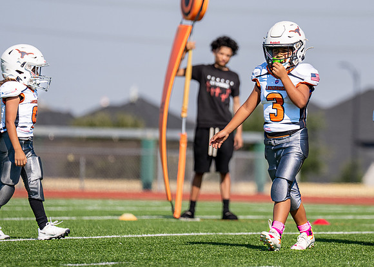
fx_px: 4038
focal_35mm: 380
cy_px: 115
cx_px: 290
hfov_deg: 5.3
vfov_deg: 3.8
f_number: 2.8
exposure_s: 1/3200
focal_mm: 200
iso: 100
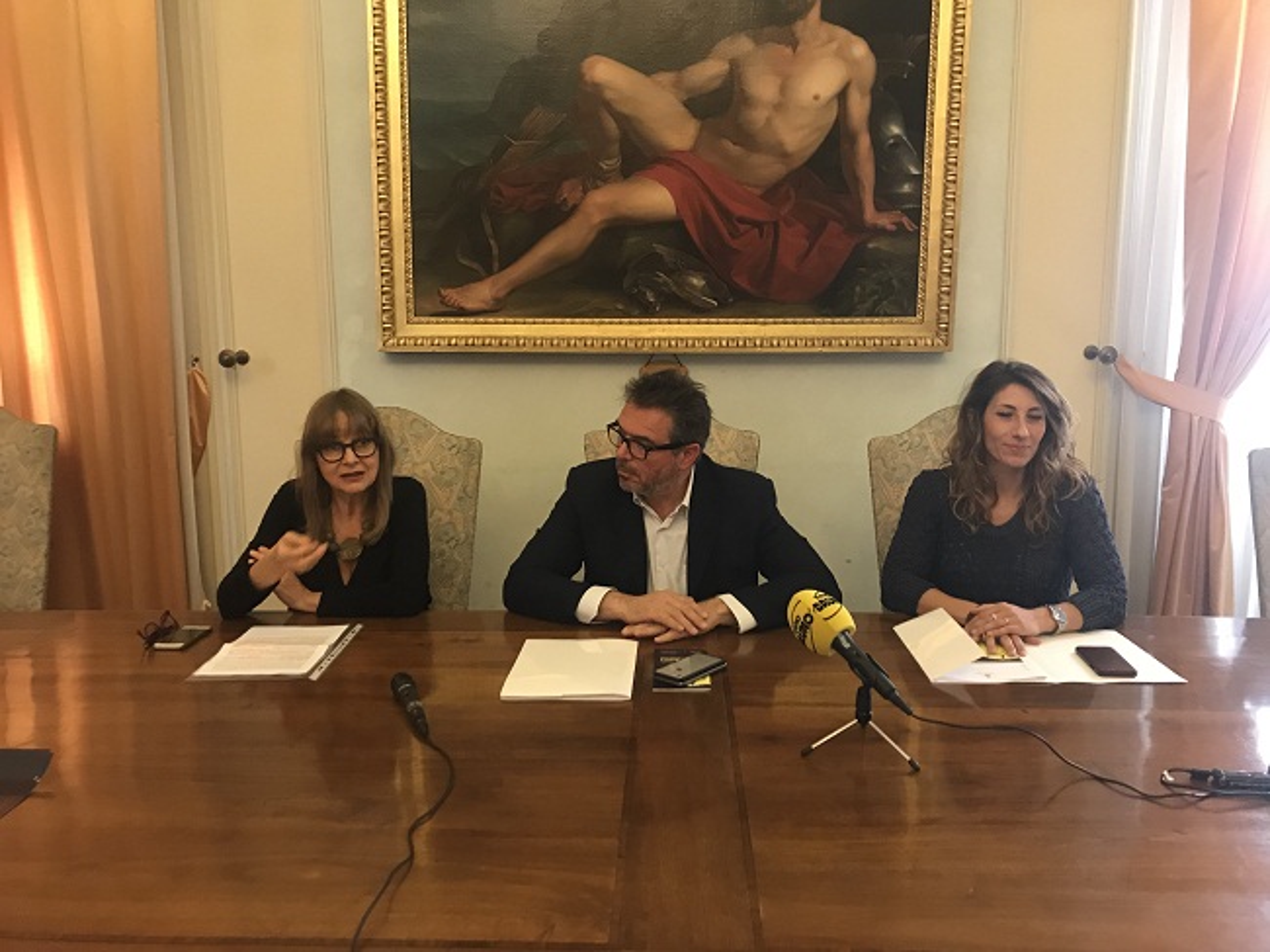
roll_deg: +0.9
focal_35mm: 28
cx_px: 635
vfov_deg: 49.7
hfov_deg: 63.5
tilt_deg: -6.9
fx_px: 1027
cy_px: 476
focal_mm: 3.99
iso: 100
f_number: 1.8
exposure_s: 1/11
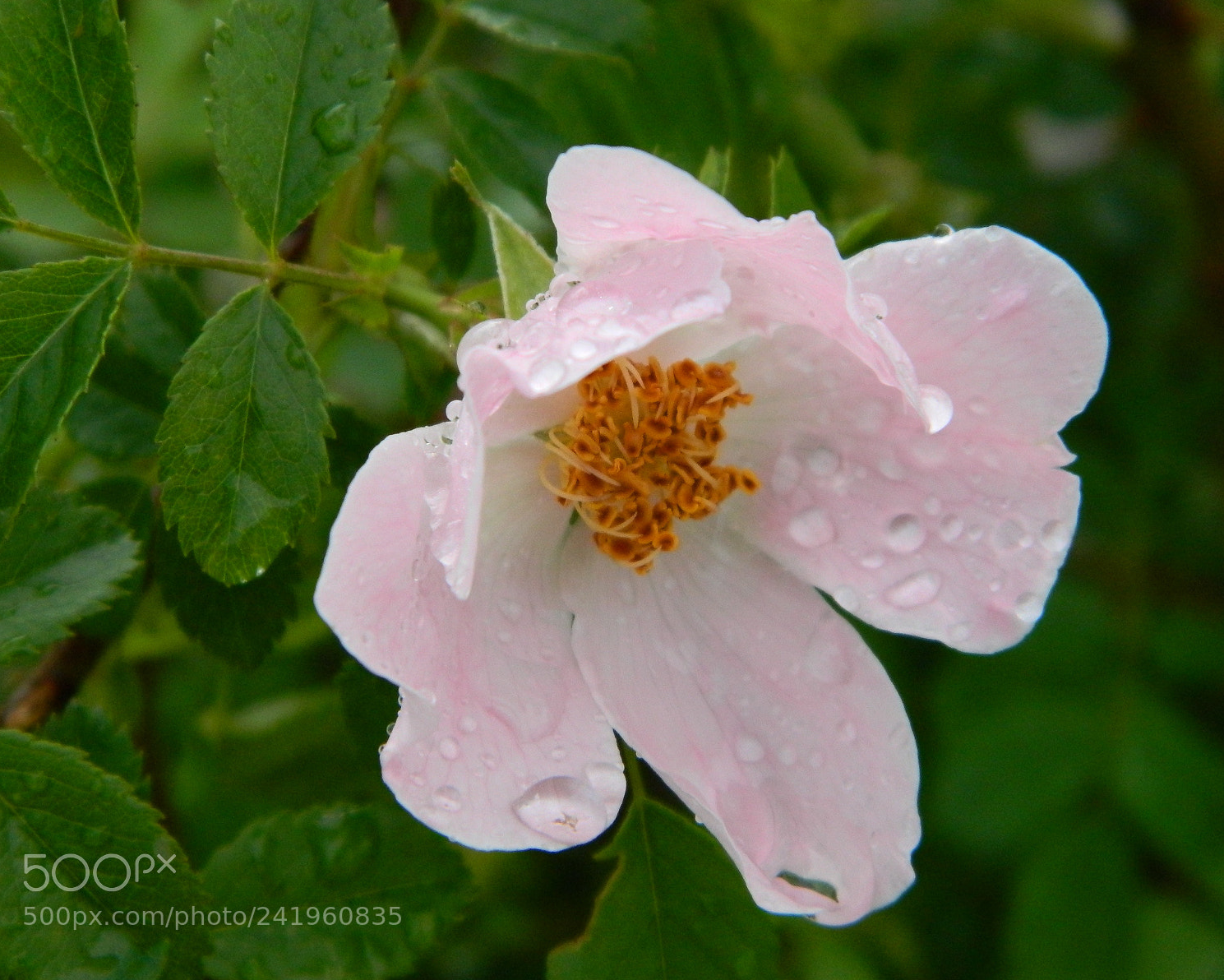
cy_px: 488
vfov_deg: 14.3
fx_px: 3913
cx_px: 630
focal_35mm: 108
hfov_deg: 17.8
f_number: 4.5
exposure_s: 1/640
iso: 360
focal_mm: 18.6
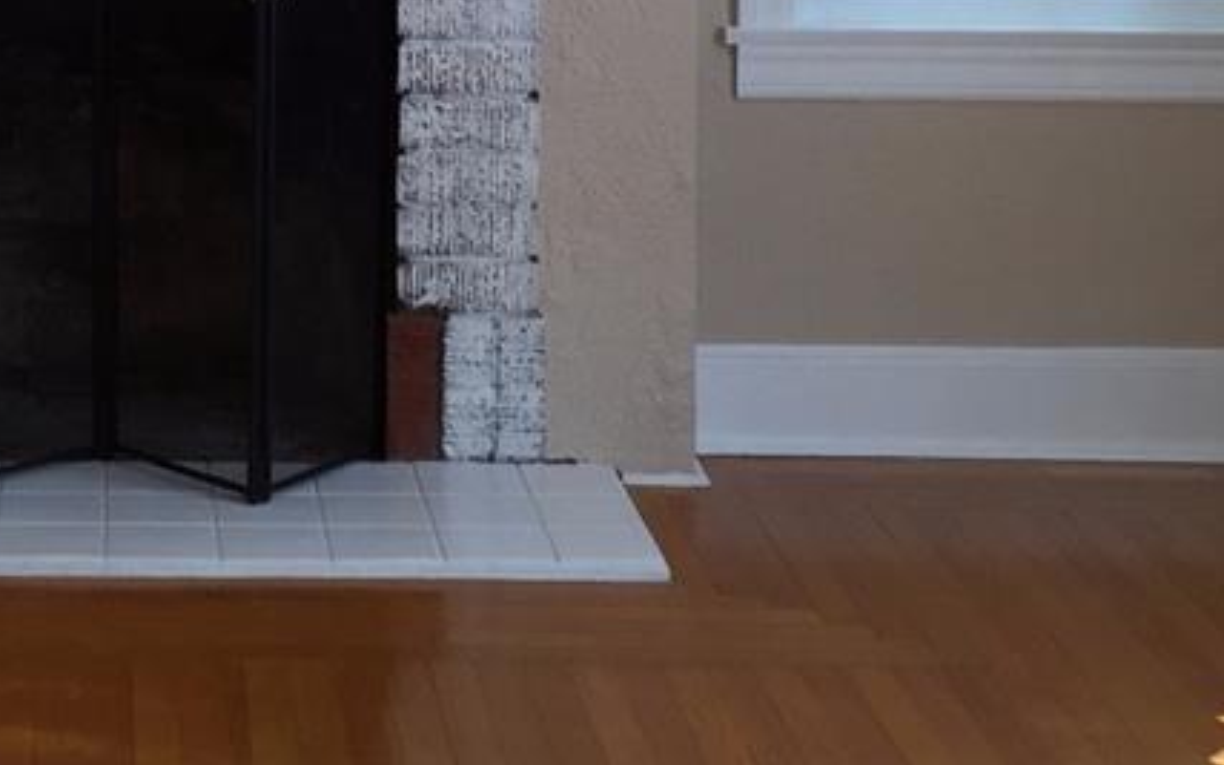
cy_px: -327
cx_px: 86
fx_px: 3603
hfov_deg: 18.9
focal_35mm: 108
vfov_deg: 11.7
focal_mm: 4.15
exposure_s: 1/60
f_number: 2.2
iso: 32
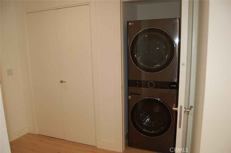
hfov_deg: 67.4
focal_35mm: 27
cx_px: 116
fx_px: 173
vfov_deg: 47.8
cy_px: 76
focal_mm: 18
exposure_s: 1/60
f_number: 3.5
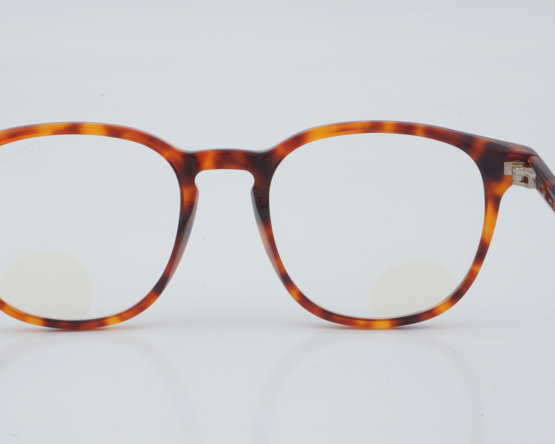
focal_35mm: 94
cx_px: 225
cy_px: 221
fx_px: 1537
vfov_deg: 16.4
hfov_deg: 20.4
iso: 100
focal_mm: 55
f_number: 32
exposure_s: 1/3
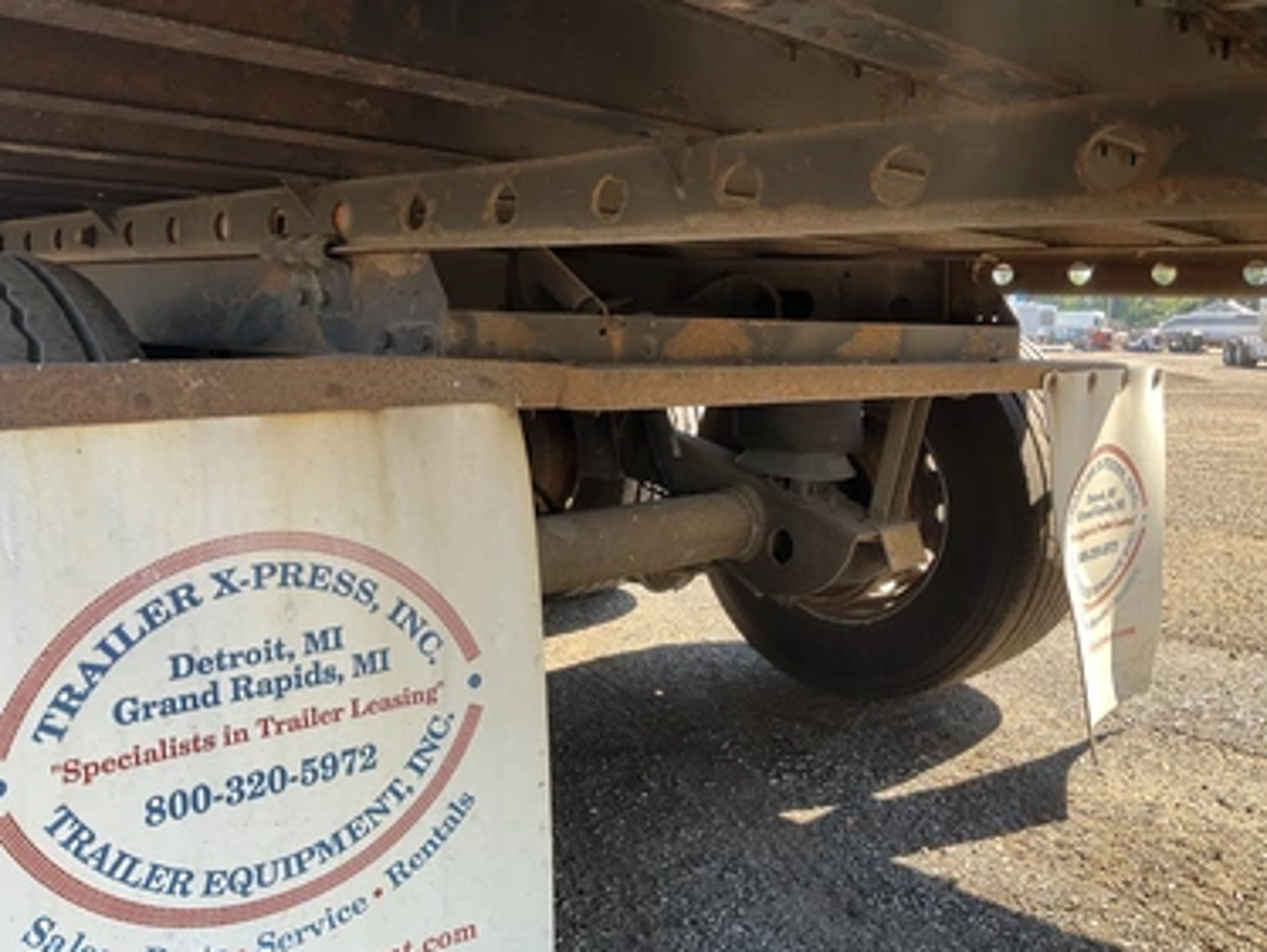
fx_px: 1135
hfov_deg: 58.3
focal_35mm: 31
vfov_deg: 45.5
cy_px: 474
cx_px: 640
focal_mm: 3
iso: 16
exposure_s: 1/122
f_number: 1.8
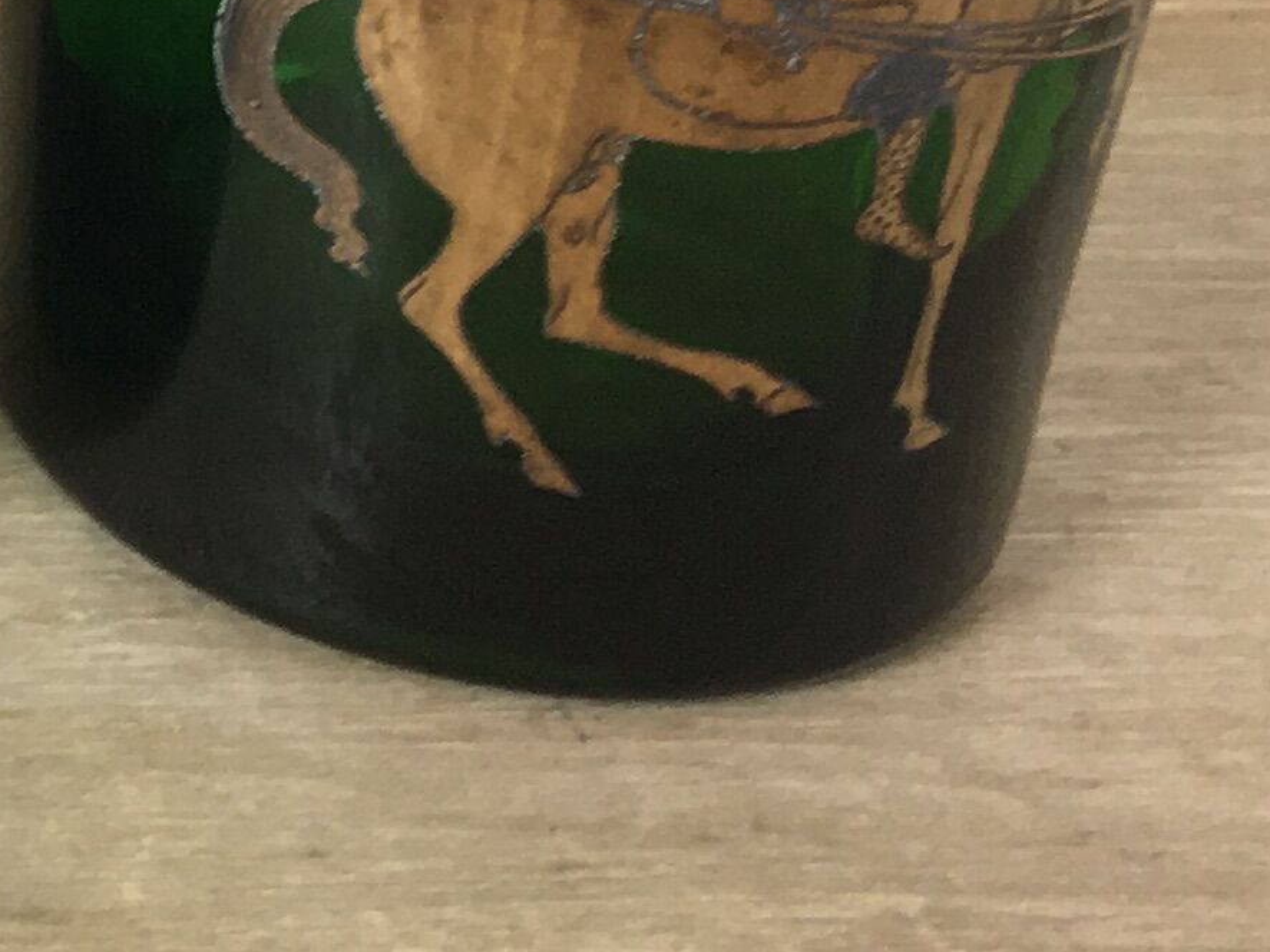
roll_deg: -0.1
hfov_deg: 12.9
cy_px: -526
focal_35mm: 132
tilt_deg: -18.8
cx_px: -1296
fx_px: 4842
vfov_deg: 10.8
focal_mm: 4.15
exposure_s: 1/50
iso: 32
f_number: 2.2
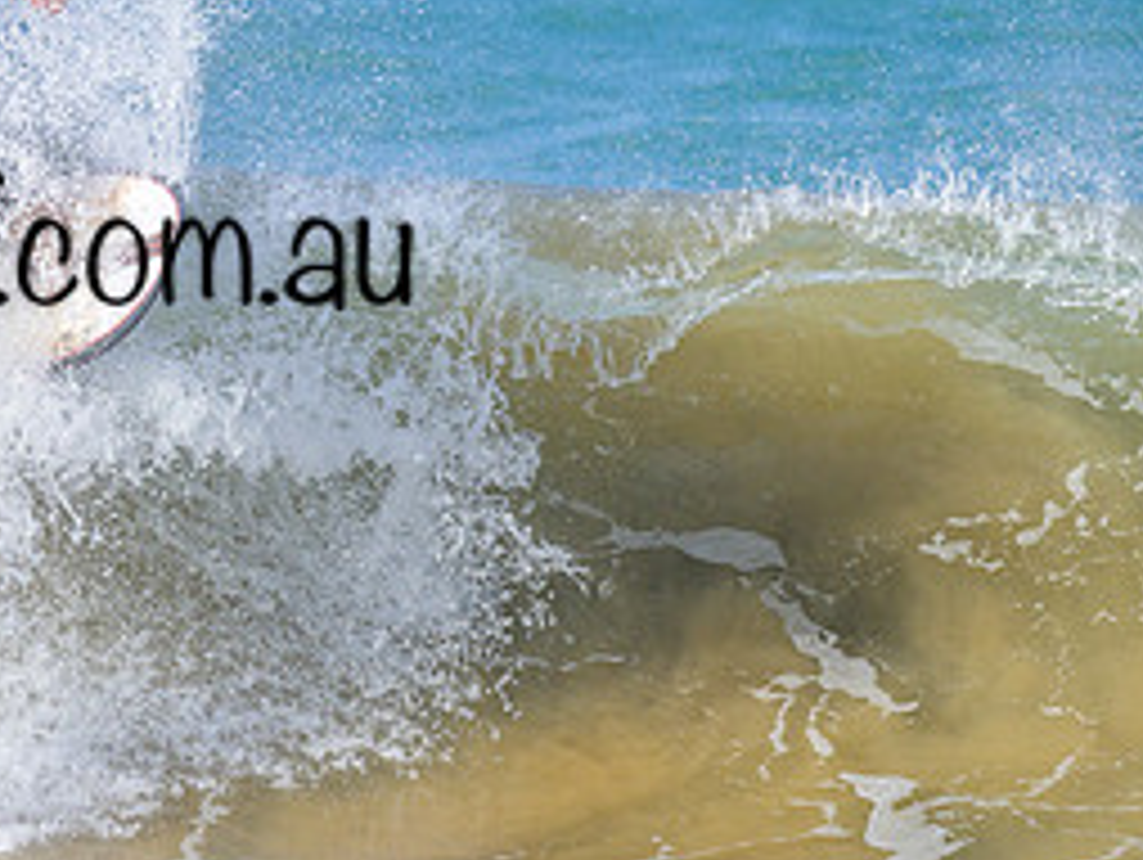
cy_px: 237
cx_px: 59
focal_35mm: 1918
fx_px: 63391
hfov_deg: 1.0
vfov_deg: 0.8
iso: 360
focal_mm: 800
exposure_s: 1/2000
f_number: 6.3
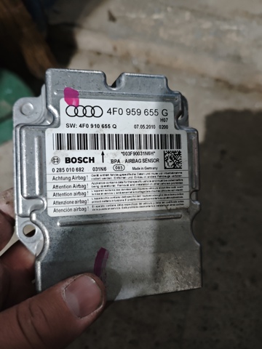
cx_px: 131
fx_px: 262
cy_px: 174
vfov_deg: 67.3
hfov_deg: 53.1
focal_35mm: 26
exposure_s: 1/33.3
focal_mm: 4.94
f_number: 1.5
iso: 640
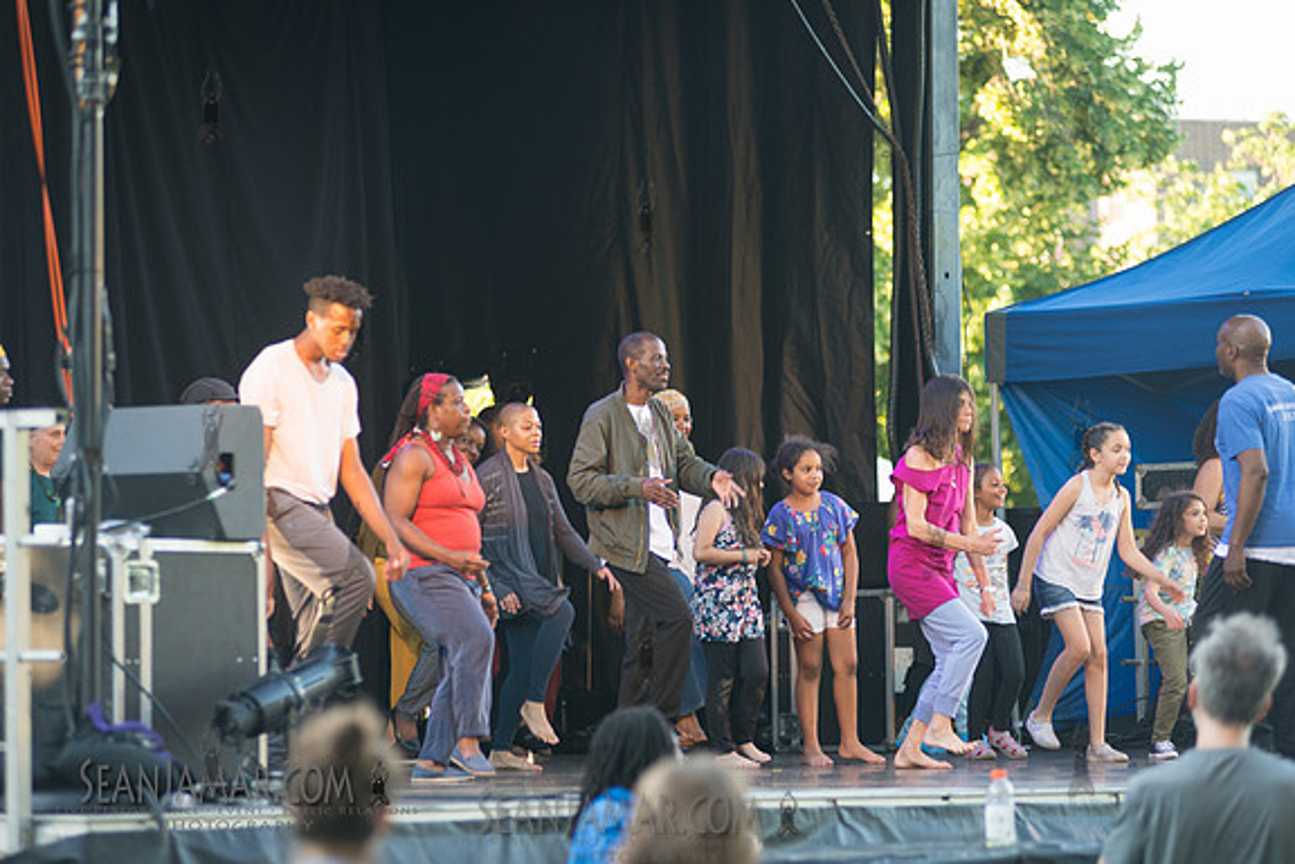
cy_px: 431
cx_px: 645
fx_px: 5252
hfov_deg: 14.1
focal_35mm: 146
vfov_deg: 9.4
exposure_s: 1/160
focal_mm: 145
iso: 400
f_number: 3.2
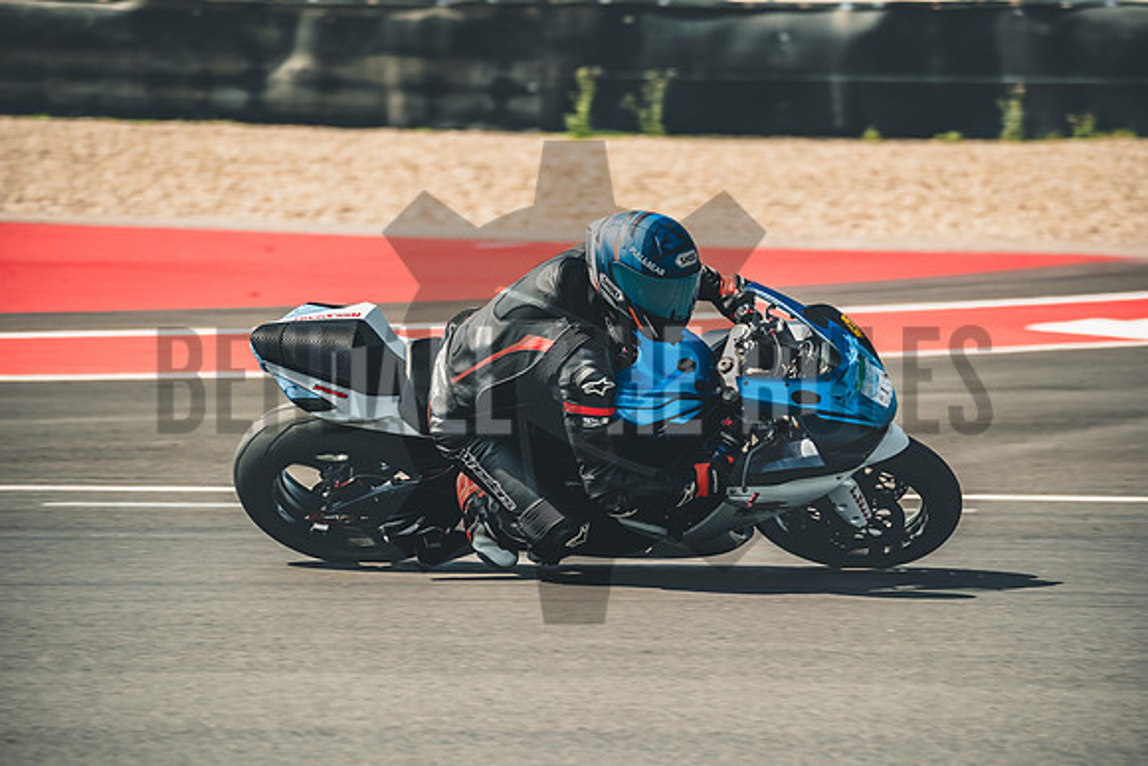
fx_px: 9090
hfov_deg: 7.2
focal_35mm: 285
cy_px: 383
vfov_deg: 4.8
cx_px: 574
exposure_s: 1/1600
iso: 640
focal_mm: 189.7
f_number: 5
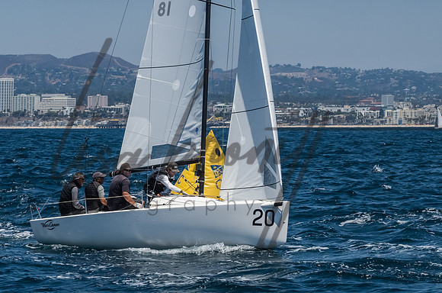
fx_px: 2267
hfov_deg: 11.1
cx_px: 172
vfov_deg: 7.4
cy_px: 175
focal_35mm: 185
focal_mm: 98
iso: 640
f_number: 14
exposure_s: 1/1600
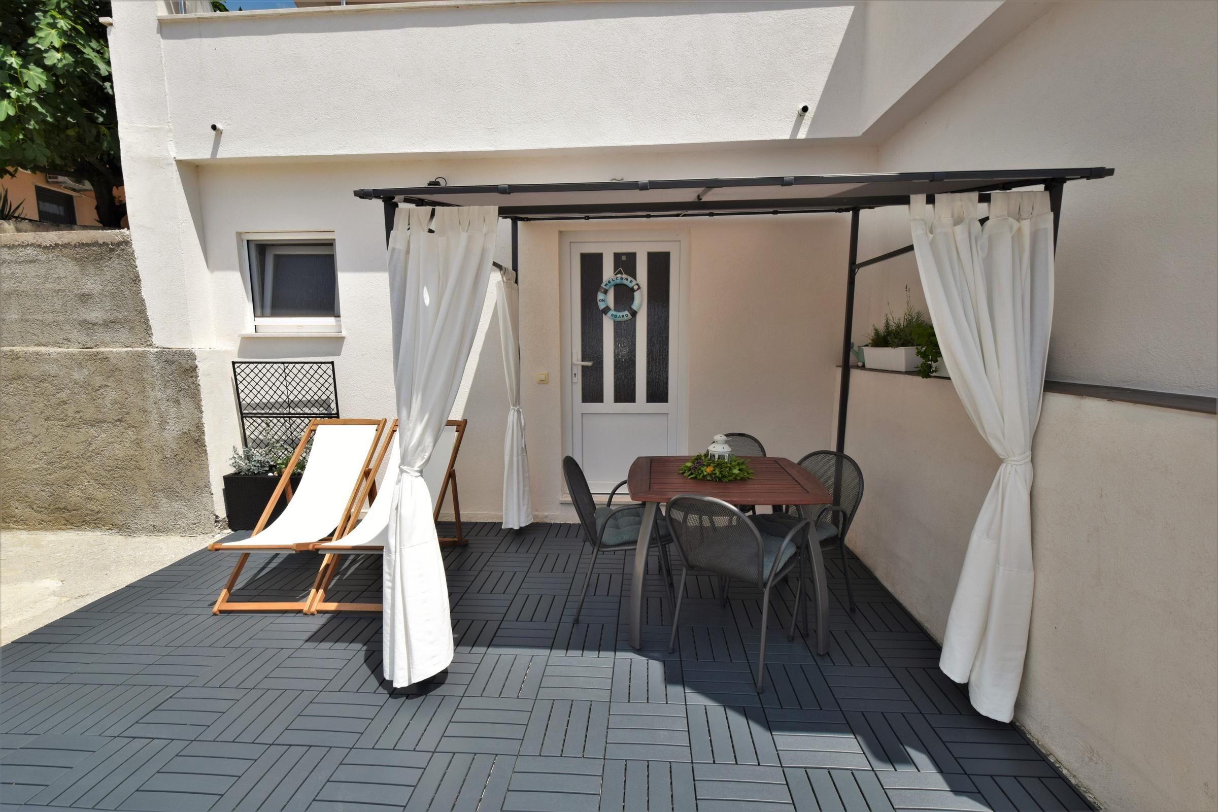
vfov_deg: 77.3
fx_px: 507
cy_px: 406
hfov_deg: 100.4
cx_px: 609
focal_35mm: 15
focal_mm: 10
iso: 200
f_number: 10
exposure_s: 1/400
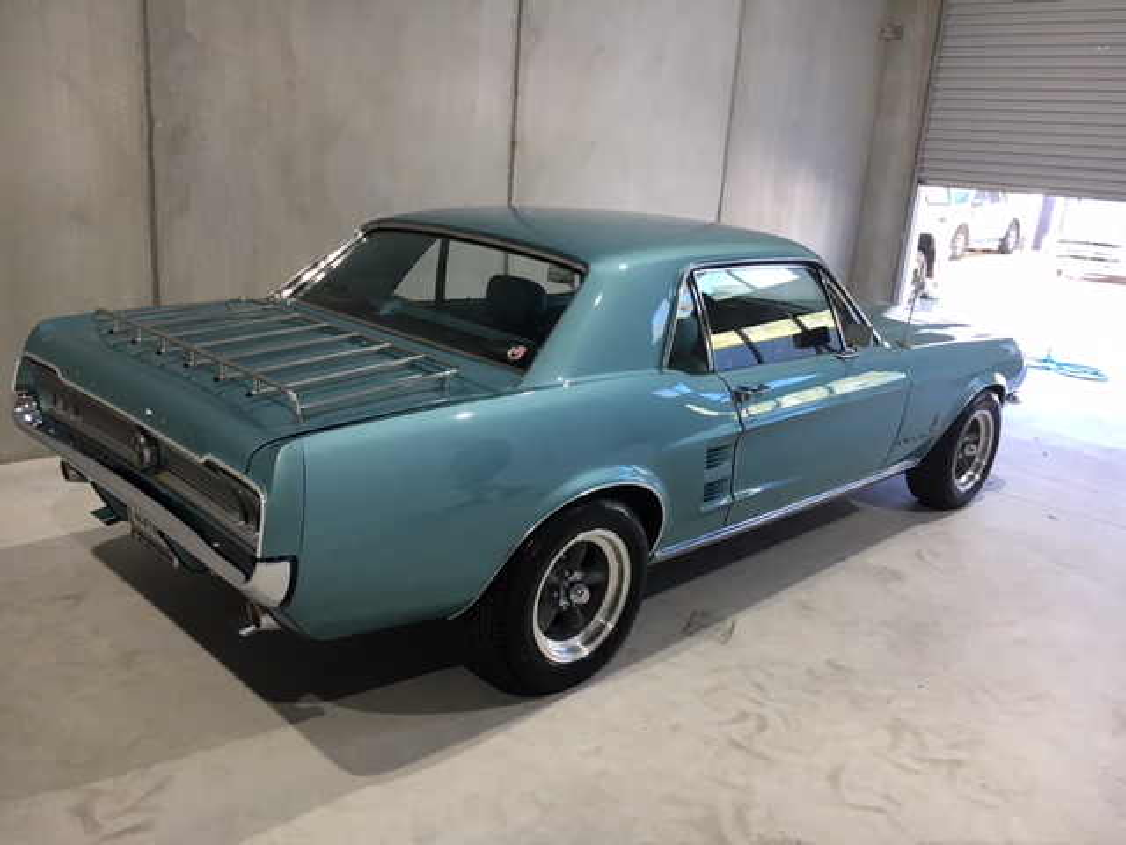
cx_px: 563
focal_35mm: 29
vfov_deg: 48.2
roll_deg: -3.5
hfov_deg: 61.7
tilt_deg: -15.1
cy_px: 422
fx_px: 943
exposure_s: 1/33
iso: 32
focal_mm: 4.15
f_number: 2.2
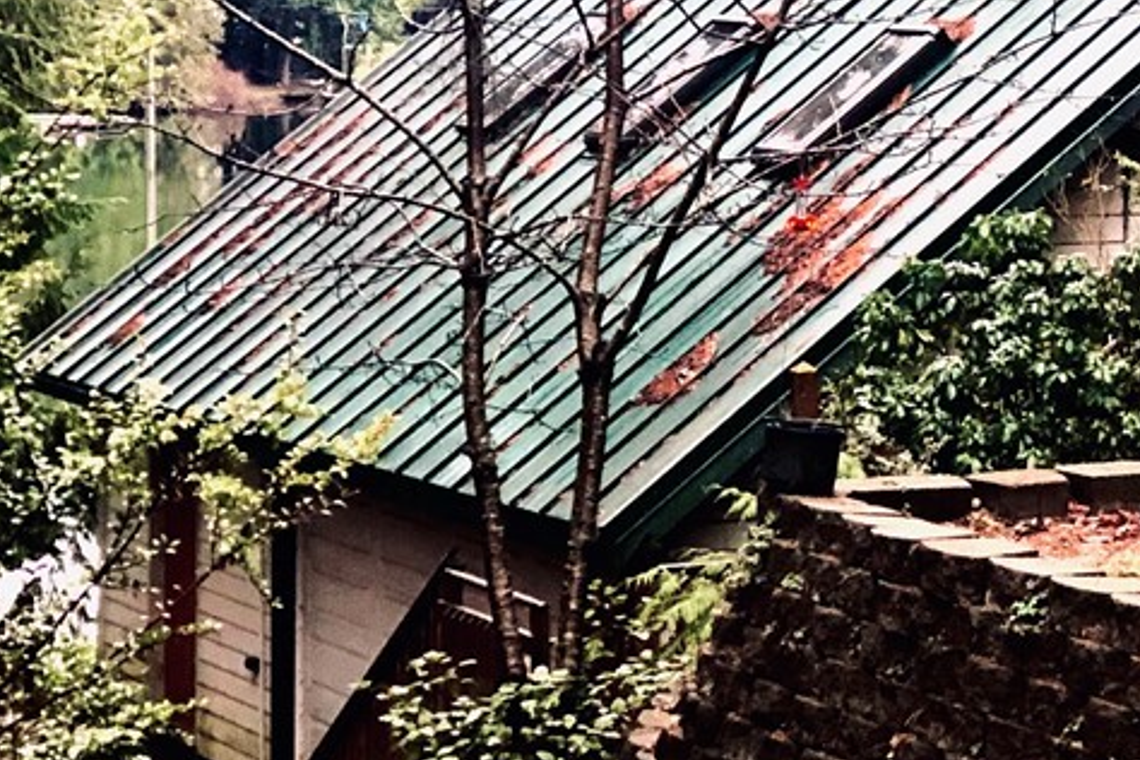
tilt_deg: -5.9
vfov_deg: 10.7
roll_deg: -0.8
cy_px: 376
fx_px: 4053
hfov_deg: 15.9
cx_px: 913
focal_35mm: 128
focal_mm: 6.6
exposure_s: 1/30
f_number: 2.8
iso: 200
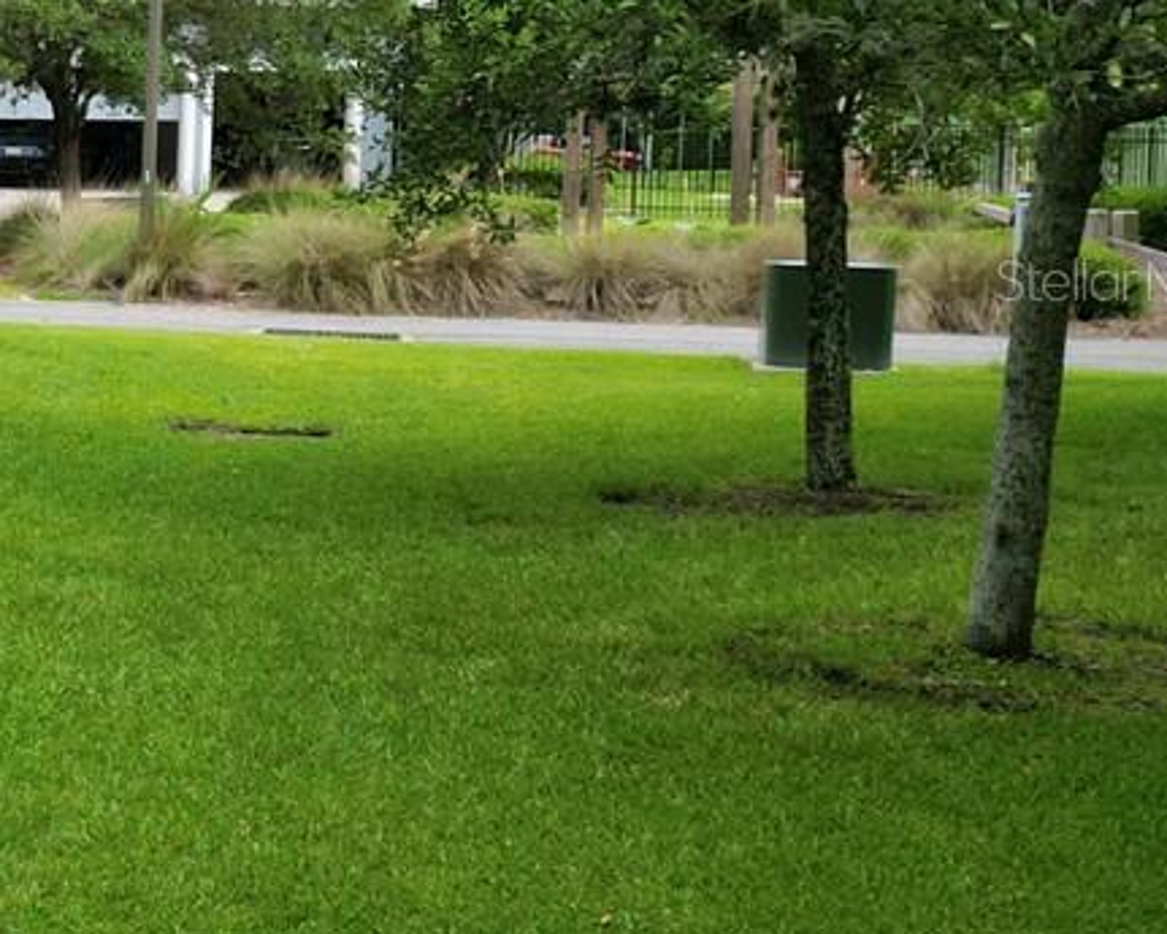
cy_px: 279
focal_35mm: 87
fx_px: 3006
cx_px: -915
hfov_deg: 17.8
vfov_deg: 17.6
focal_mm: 6.72
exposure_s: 1/1600
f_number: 1.7
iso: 120
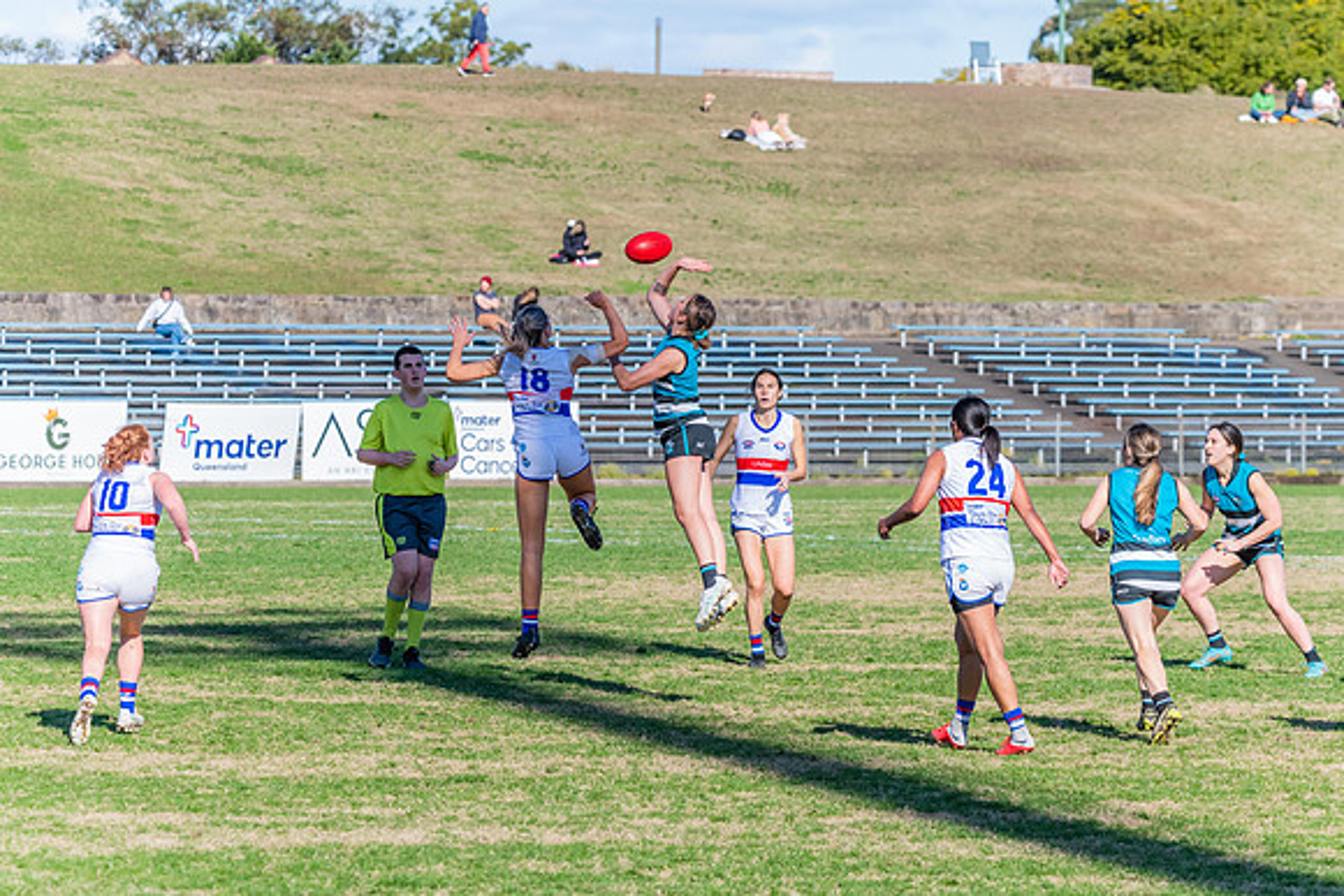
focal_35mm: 228
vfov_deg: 6.0
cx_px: 691
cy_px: 457
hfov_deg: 9.0
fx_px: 8505
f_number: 10
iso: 800
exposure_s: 1/1600
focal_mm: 220
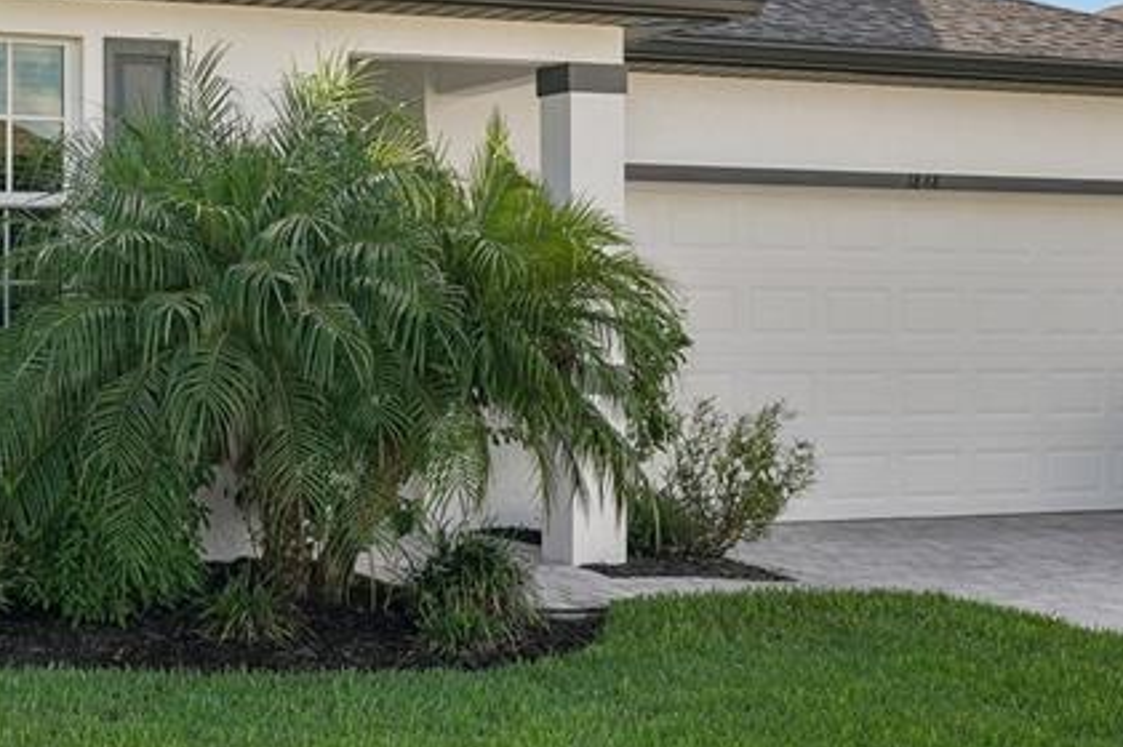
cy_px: 427
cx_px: 315
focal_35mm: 74
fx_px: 2313
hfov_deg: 27.0
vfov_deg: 18.3
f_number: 8
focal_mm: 30.5
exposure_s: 1/320
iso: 400
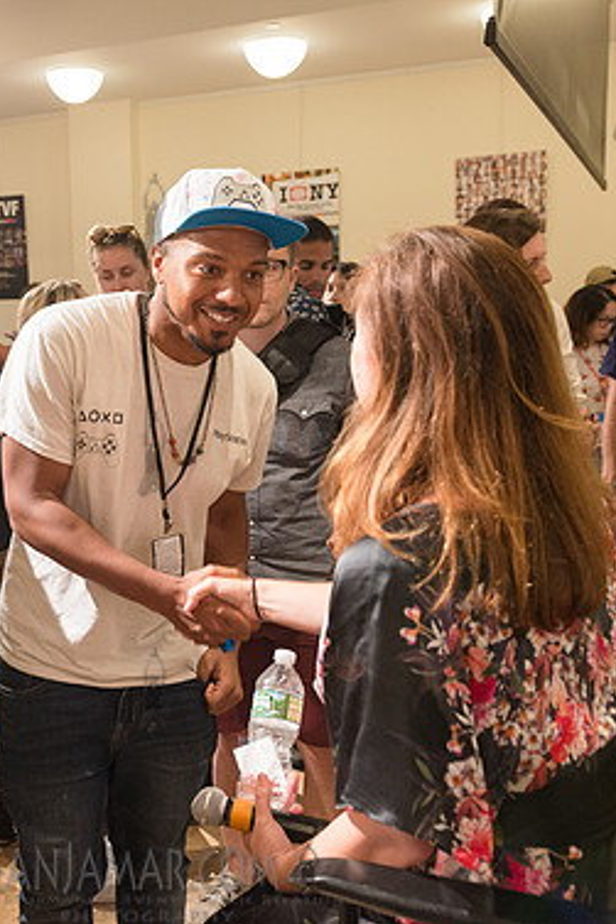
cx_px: 152
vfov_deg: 48.5
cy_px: 452
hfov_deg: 32.7
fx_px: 1028
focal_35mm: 40
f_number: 4
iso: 2500
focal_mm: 26
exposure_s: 1/100
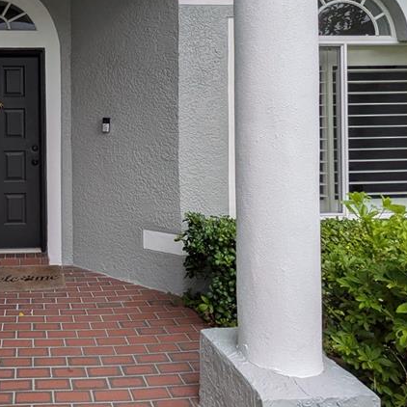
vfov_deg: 52.8
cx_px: 34
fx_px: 399
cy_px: 130
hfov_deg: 48.0
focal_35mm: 30
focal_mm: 1.83
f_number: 2.2
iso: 46
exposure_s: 1/417
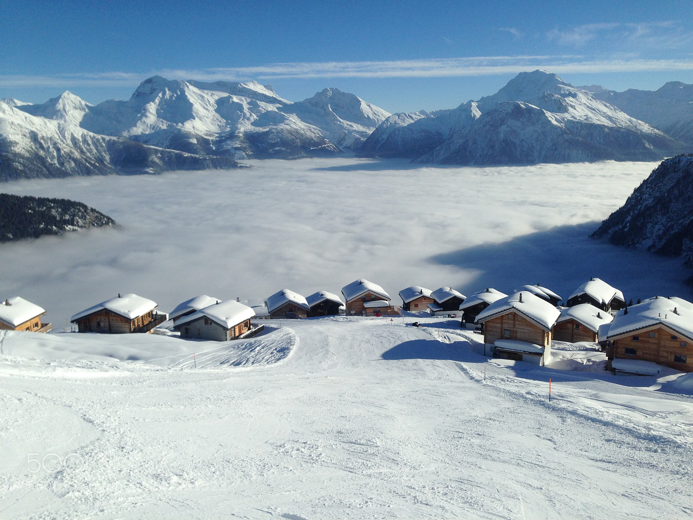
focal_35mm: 33
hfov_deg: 55.4
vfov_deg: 42.9
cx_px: 346
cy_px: 260
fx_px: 661
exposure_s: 1/4525
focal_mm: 4.12
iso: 50
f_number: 2.4
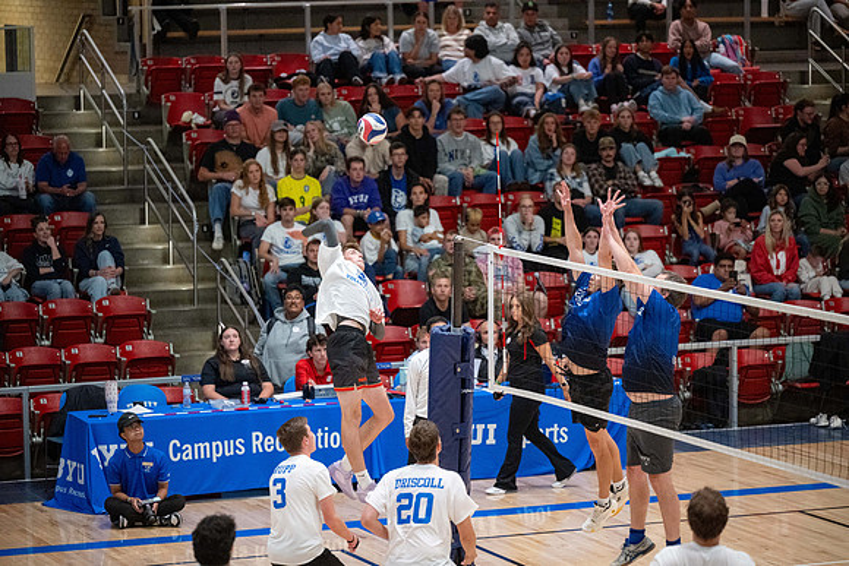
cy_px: 283
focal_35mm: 145
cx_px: 424
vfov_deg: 9.5
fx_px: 3420
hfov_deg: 14.2
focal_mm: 145
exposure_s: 1/640
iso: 6400
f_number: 2.8
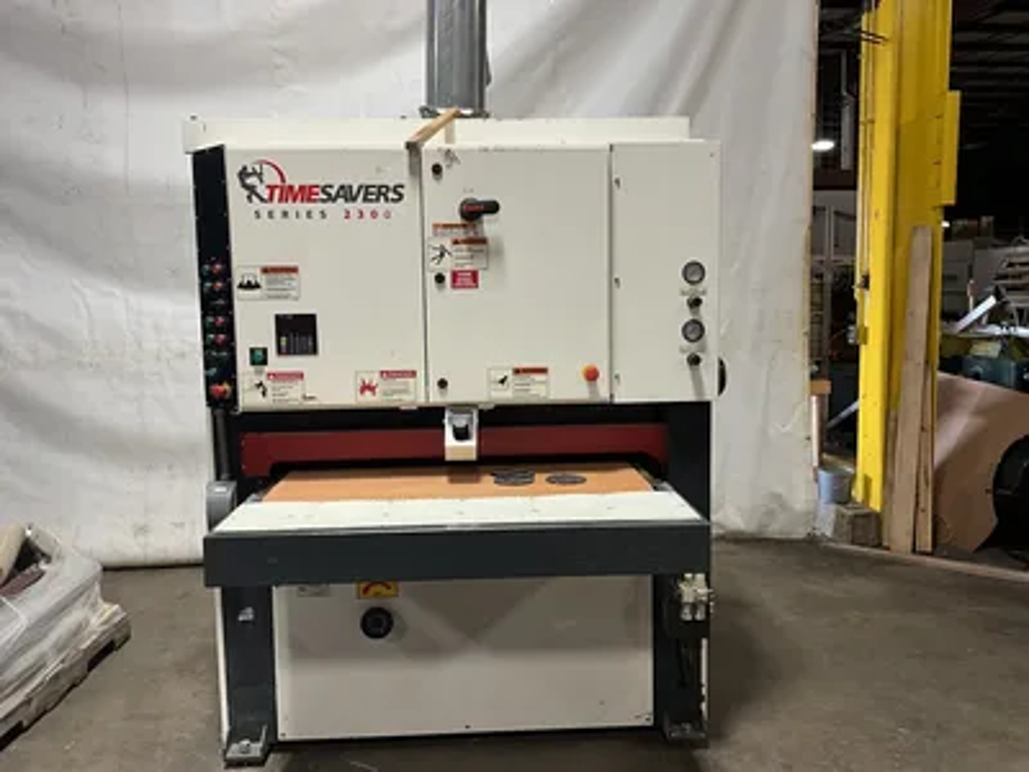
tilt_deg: -5.8
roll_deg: +1.1
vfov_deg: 48.2
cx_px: 514
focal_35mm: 29
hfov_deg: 61.7
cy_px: 386
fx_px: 862
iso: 100
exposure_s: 1/60
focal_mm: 3
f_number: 1.8
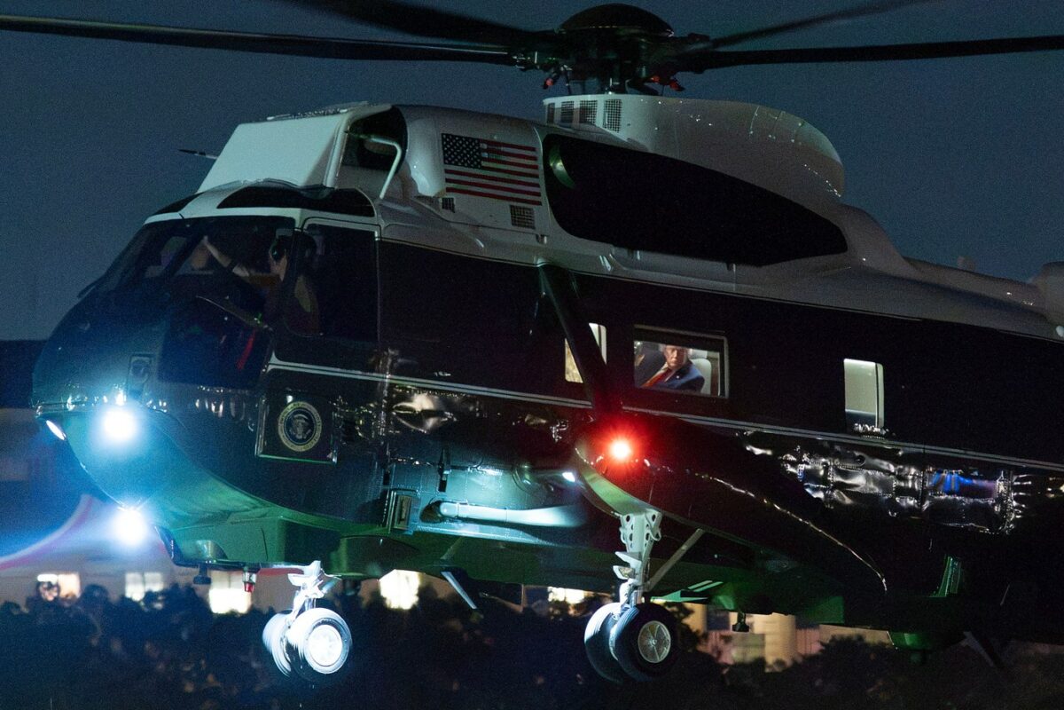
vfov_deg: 11.2
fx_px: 3605
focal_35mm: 122
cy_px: 355
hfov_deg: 16.8
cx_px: 532
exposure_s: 1/200
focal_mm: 122
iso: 12800
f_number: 3.2
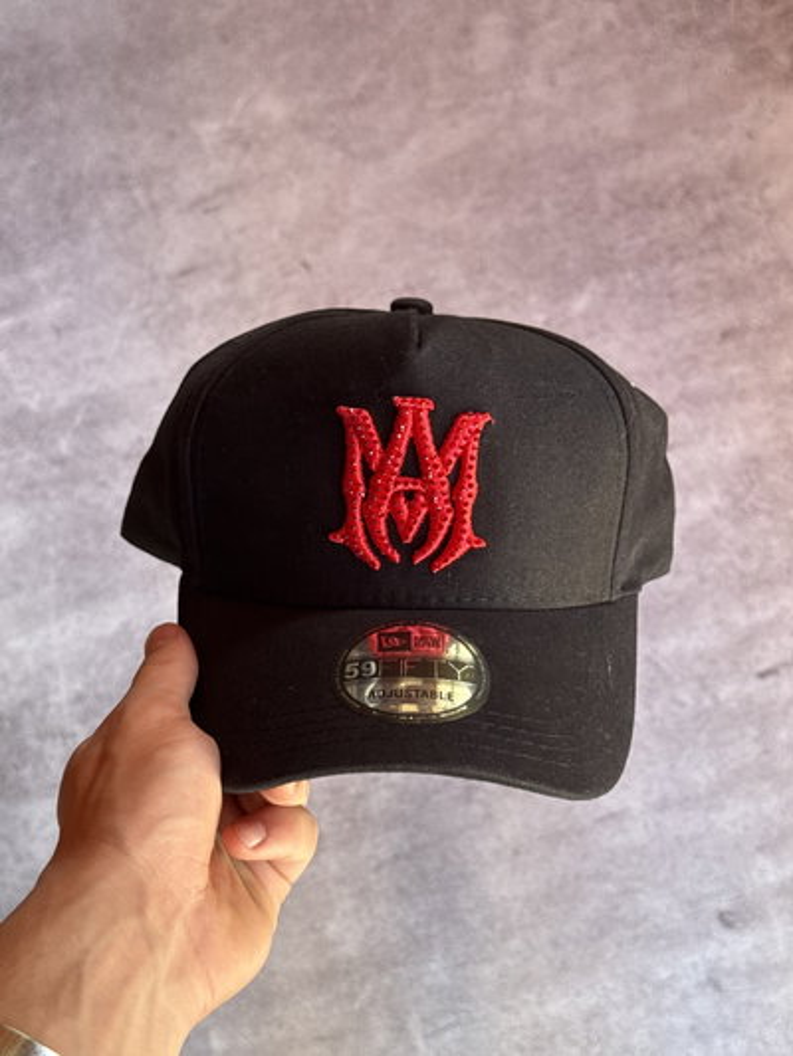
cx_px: 396
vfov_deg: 39.6
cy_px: 528
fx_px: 1466
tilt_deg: -72.3
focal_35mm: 48
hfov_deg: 30.3
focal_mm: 6.76
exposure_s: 1/75
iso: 100
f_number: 1.78
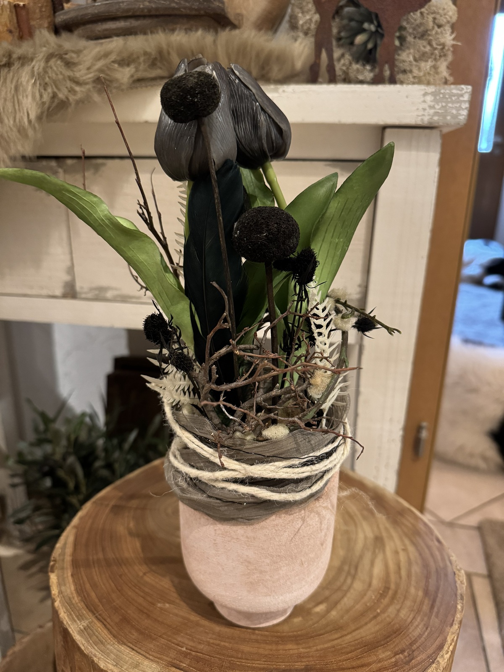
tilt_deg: -18.0
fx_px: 466
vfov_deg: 71.6
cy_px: 336
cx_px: 252
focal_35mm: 24
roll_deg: -1.2
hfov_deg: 56.8
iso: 800
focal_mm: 6.76
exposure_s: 1/33
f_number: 1.78
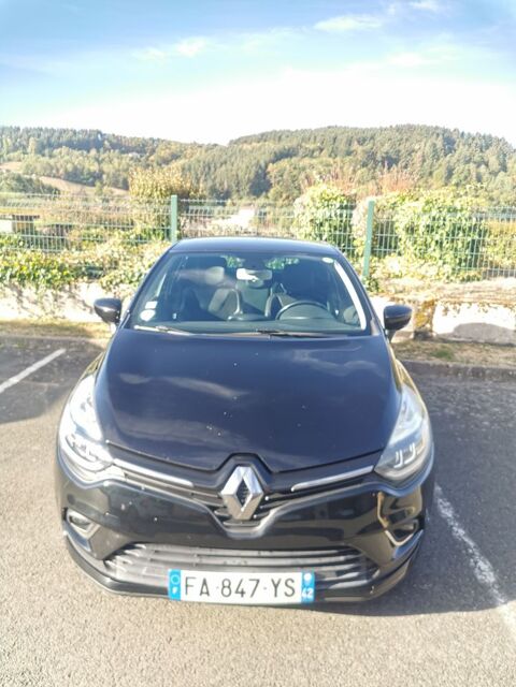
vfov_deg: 65.3
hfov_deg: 51.4
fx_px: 537
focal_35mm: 27
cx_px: 258
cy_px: 344
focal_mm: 5.56
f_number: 1.6
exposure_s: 1/120
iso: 50
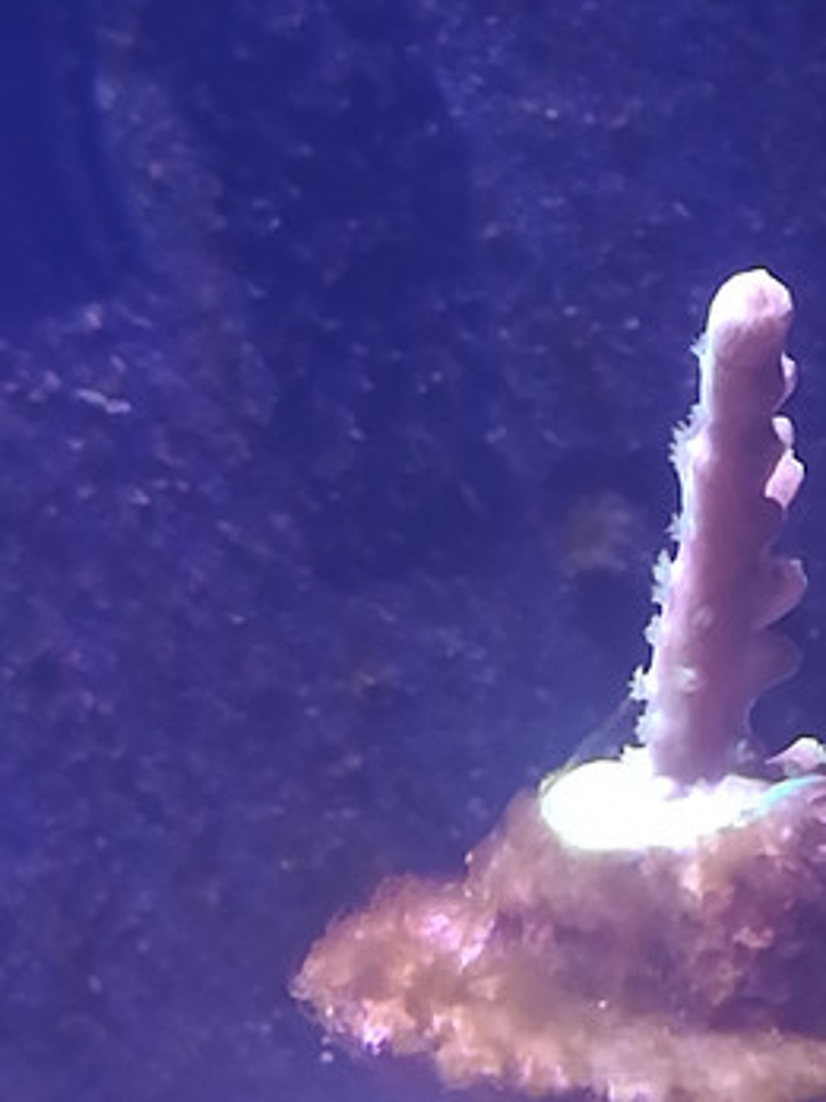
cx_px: 734
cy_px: 823
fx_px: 5727
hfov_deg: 8.2
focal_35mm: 180
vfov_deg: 11.0
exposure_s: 1/33.3
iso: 160
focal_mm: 3.83
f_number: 2.2
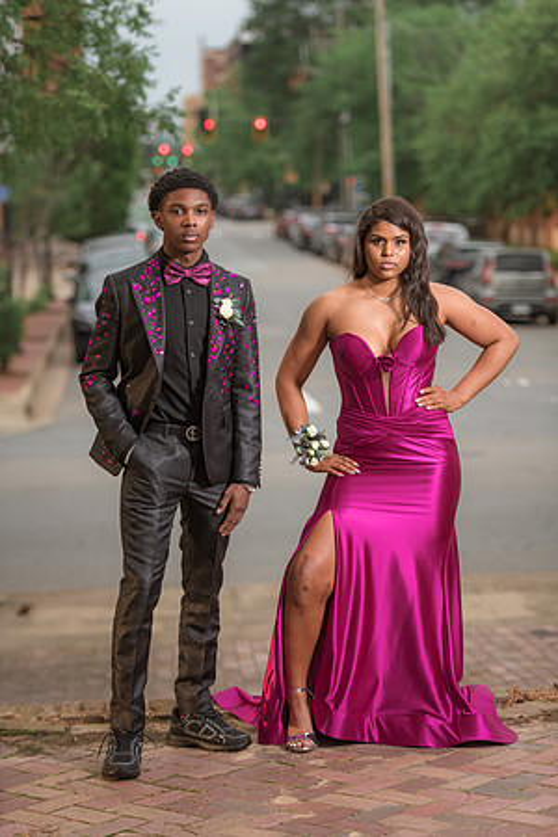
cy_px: 418
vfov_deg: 21.5
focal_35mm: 95
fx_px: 2209
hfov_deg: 14.4
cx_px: 279
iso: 100
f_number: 2.8
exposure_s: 1/250
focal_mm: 95
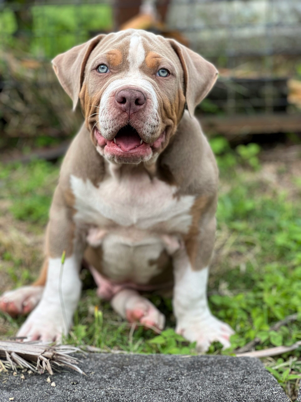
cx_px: 150
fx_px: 893
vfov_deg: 25.3
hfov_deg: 19.1
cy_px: 201
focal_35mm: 77
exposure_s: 1/145
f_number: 2.8
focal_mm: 9
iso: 20
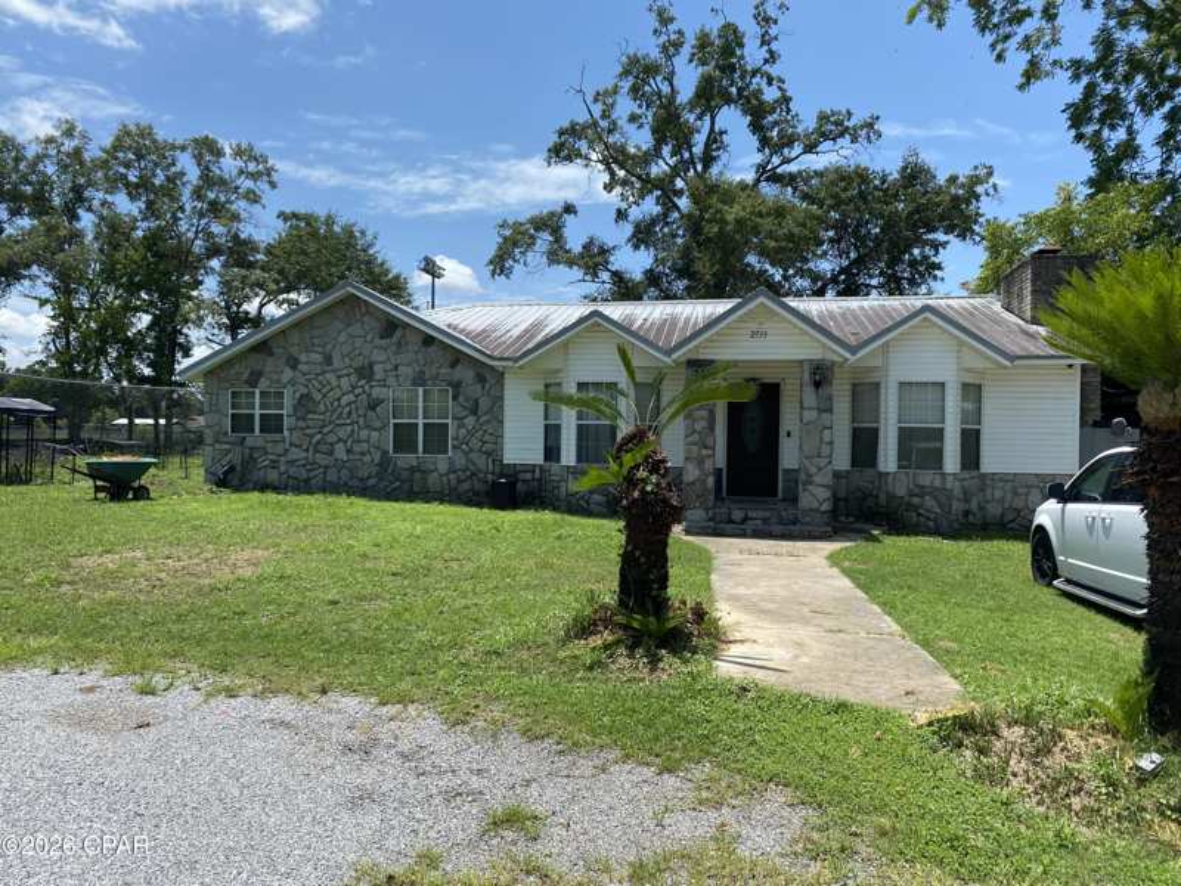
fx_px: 887
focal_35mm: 26
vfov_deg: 53.1
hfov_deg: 67.3
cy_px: 443
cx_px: 590
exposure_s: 1/2688
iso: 32
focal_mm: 4.25
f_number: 1.8
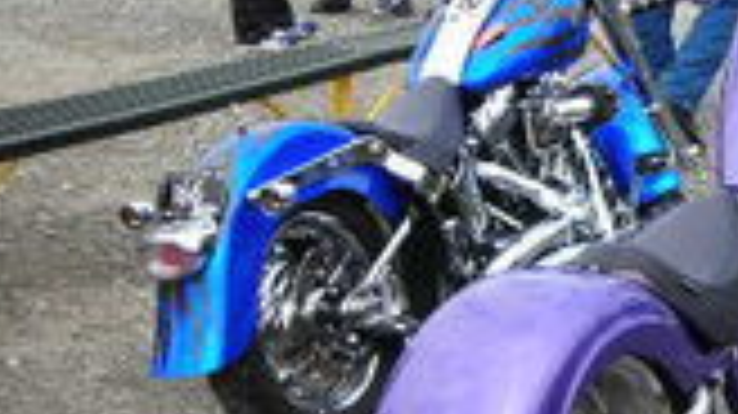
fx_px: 1975
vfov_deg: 12.0
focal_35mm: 101
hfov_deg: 20.7
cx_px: 680
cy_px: 194
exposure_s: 1/210
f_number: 3.2
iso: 50
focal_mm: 6.3
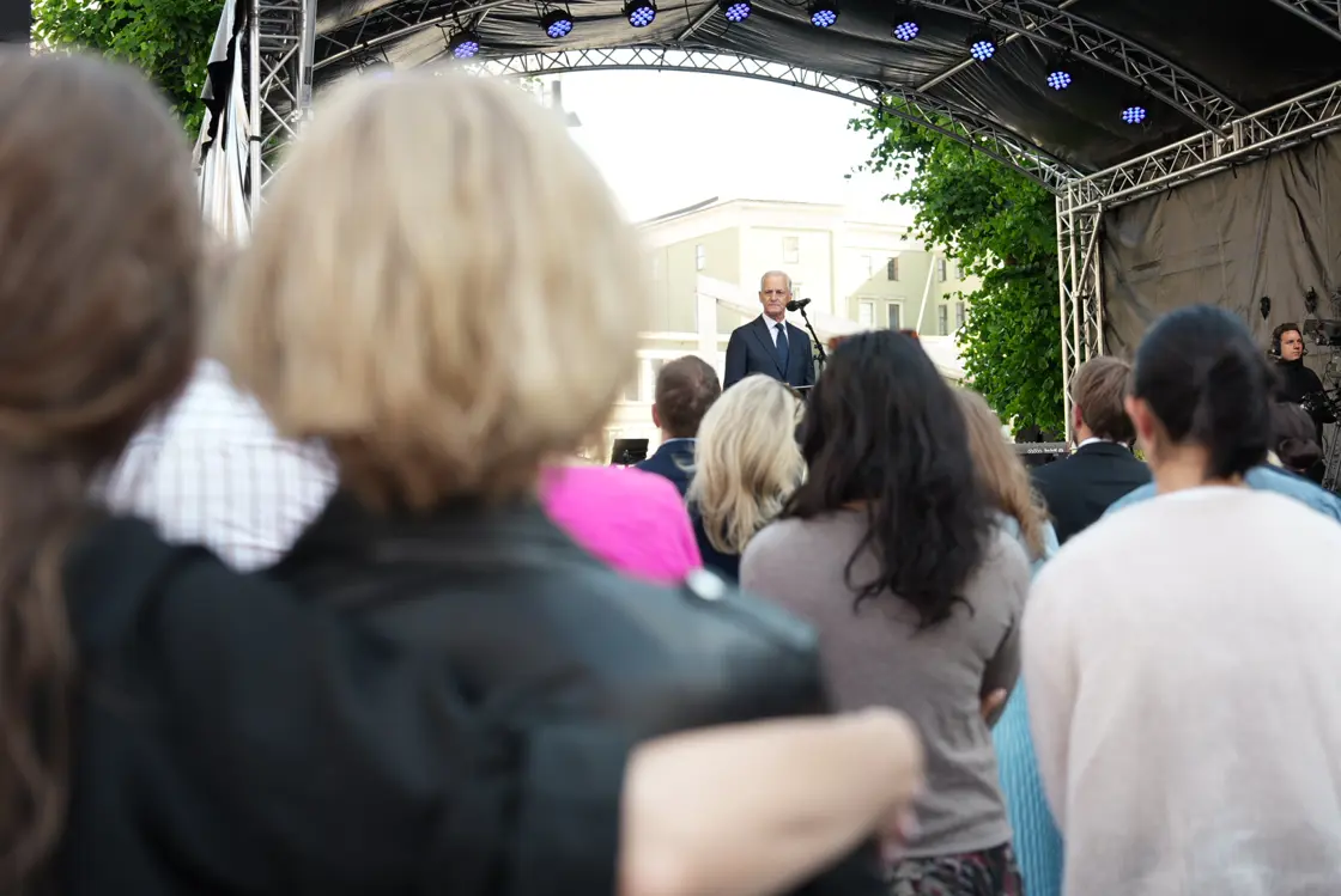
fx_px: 1790
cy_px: 448
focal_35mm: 48
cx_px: 670
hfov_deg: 41.1
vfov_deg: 28.1
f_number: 3.5
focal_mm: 48
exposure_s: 1/250
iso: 320
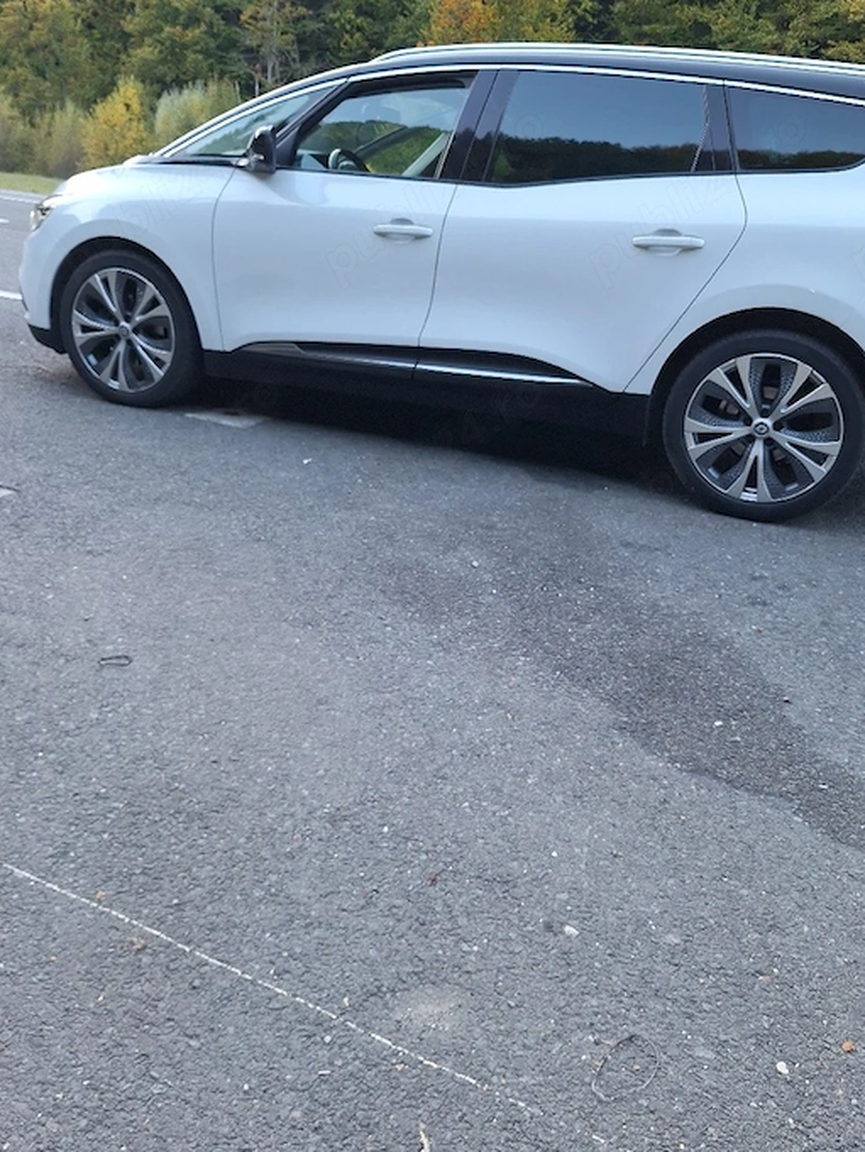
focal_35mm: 27
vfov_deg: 65.0
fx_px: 899
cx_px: 501
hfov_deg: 51.2
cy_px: 499
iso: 25
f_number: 1.8
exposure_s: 1/50
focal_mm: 5.54
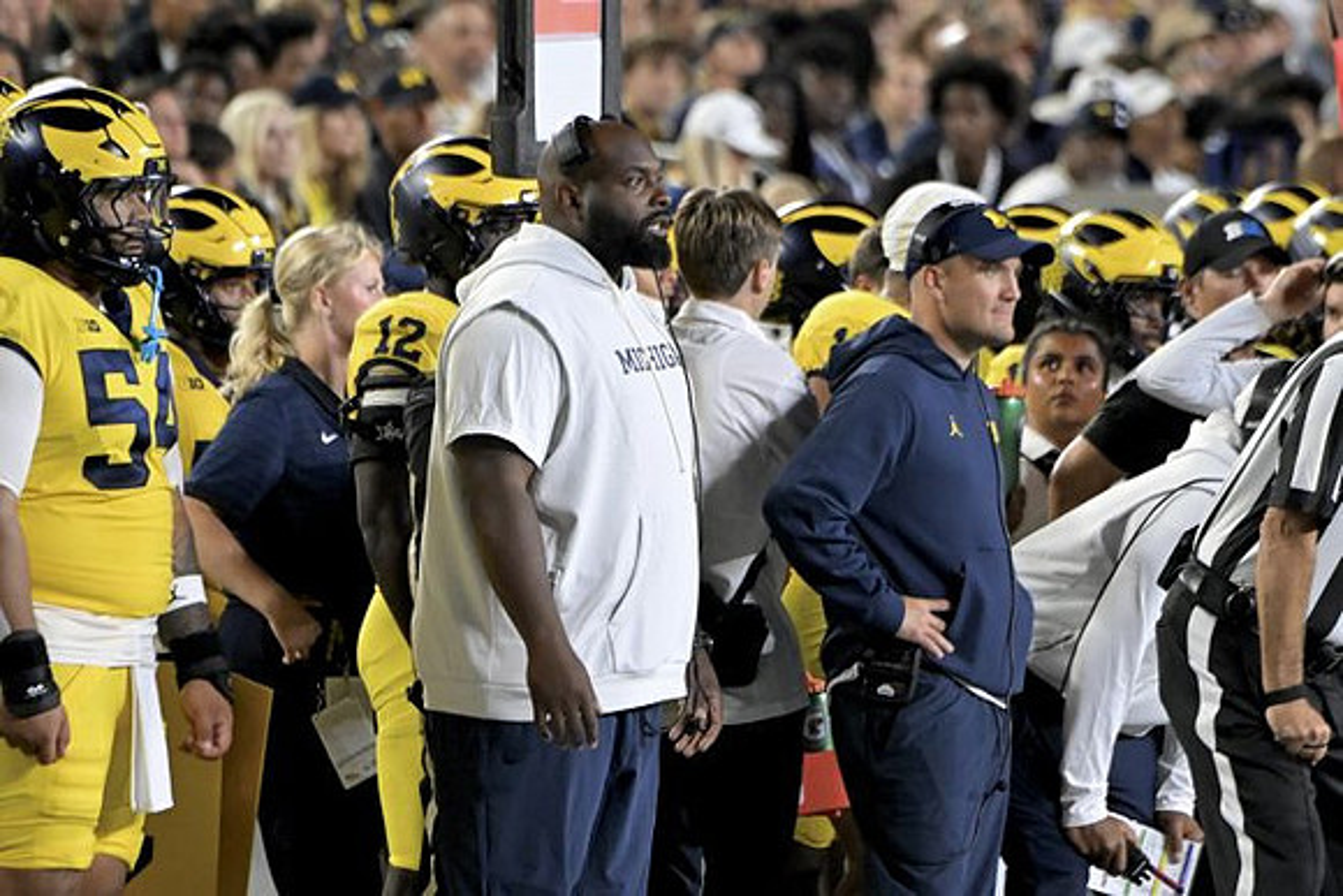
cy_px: 448
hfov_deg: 3.4
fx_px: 22388
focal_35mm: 600
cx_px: 672
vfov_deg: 2.3
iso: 6400
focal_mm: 400
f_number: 5.6
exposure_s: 1/800
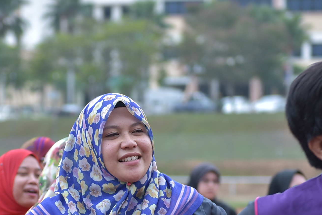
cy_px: 199
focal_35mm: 228
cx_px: 75
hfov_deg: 9.0
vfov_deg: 6.0
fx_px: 2041
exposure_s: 1/200
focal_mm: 66
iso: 100
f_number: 2.8
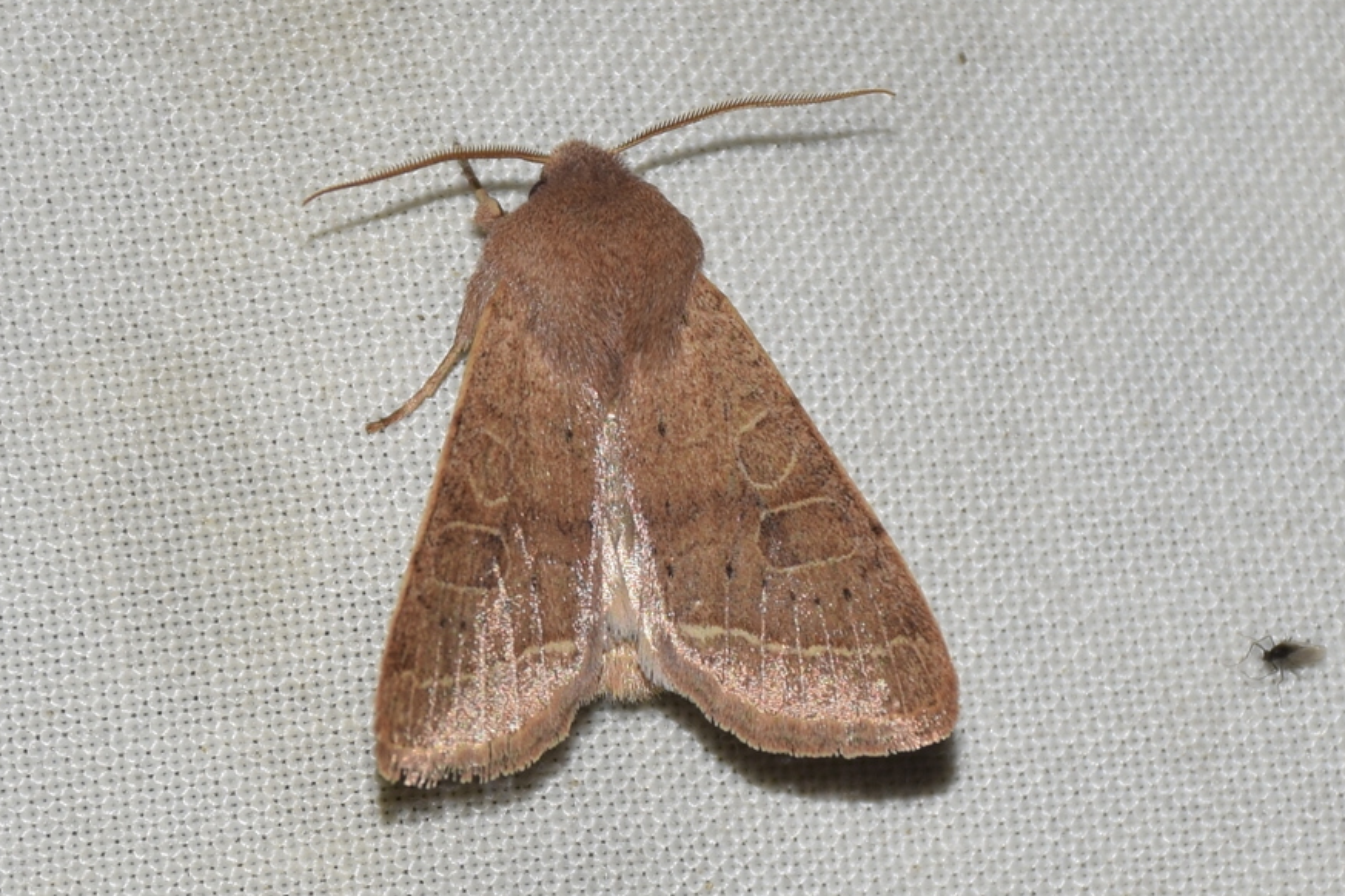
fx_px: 8630
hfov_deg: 8.9
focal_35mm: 231
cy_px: 436
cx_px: 664
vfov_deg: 5.9
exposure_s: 1/160
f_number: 9
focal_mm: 140
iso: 100
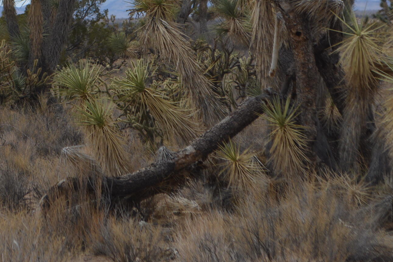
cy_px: -33
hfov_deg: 10.6
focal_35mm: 192
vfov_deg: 7.1
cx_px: 11
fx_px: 2099
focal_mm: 55
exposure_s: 1/2000
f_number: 8
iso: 400
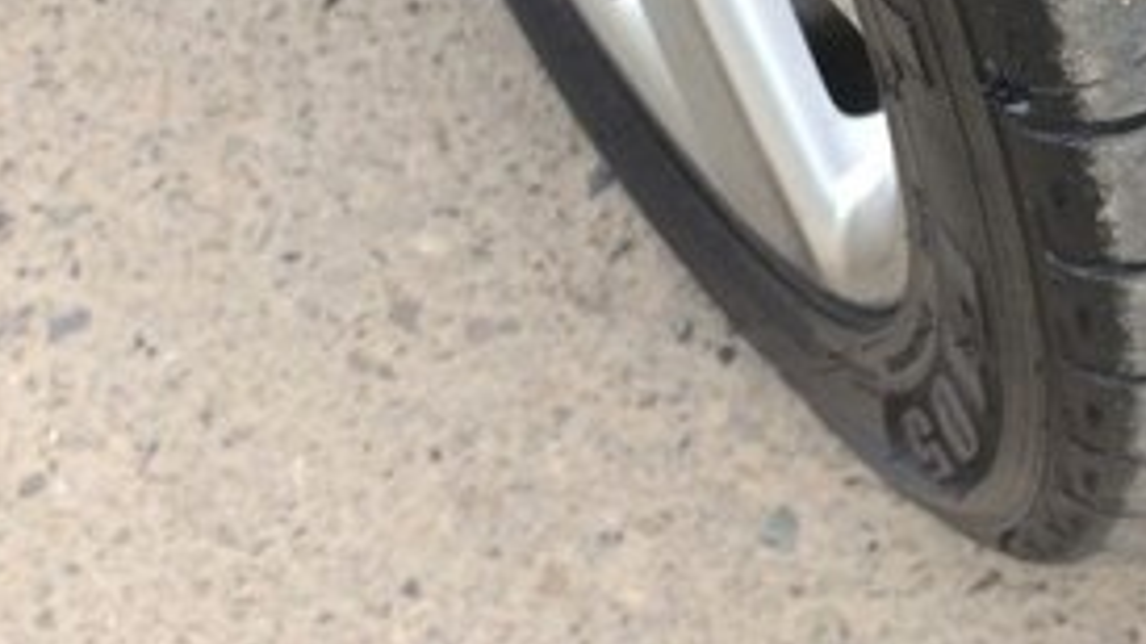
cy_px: -320
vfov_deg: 14.8
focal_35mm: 76
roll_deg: -2.5
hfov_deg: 26.7
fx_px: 2309
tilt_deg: -43.1
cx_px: 1071
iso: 32
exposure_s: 1/116
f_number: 2.2
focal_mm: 4.15
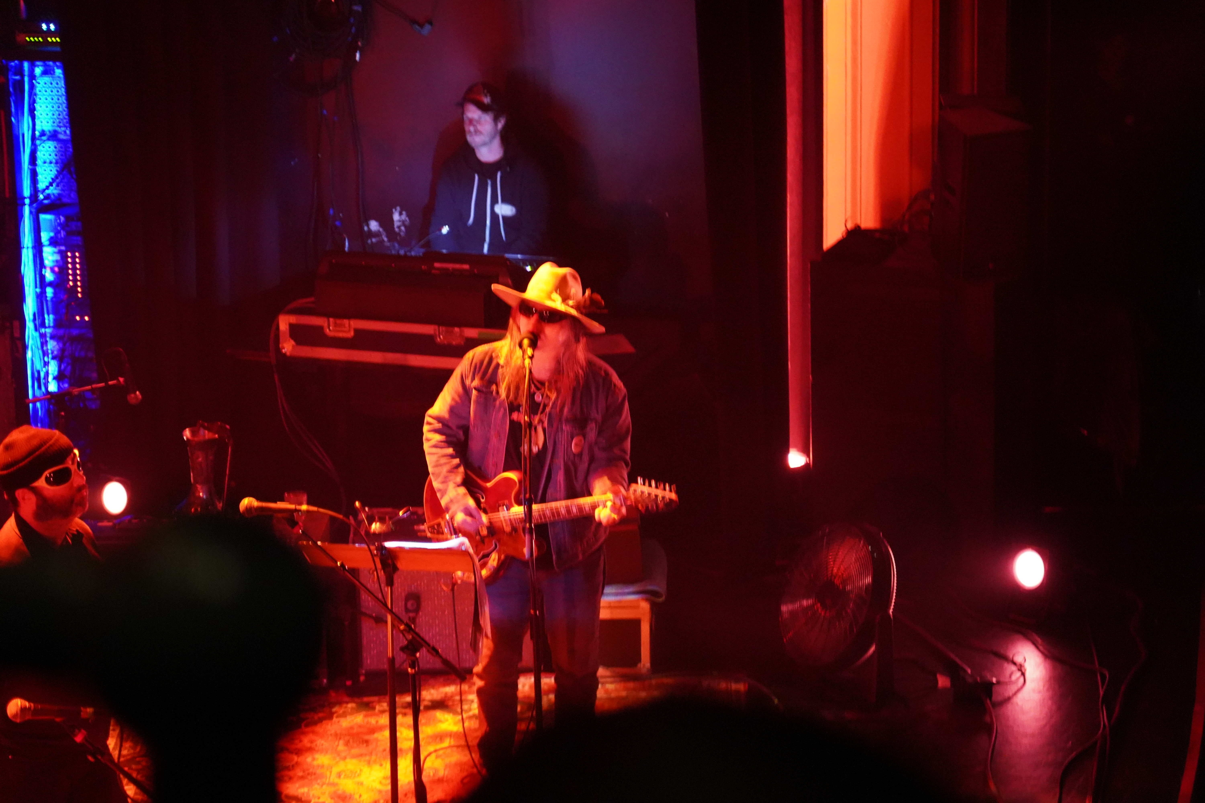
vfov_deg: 13.0
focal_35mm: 105
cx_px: 602
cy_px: 402
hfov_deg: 19.5
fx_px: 3514
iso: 12800
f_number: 4
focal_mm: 105
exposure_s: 1/20
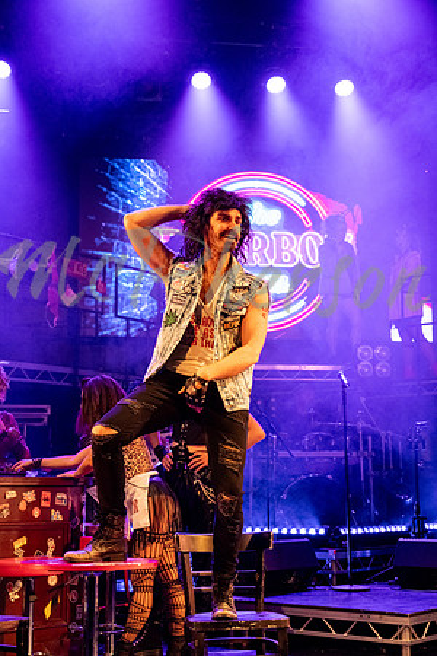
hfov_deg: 24.6
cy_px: 328
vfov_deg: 36.2
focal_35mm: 55
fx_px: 1001
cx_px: 218
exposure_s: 1/500
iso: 3200
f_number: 2.8
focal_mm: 36.5
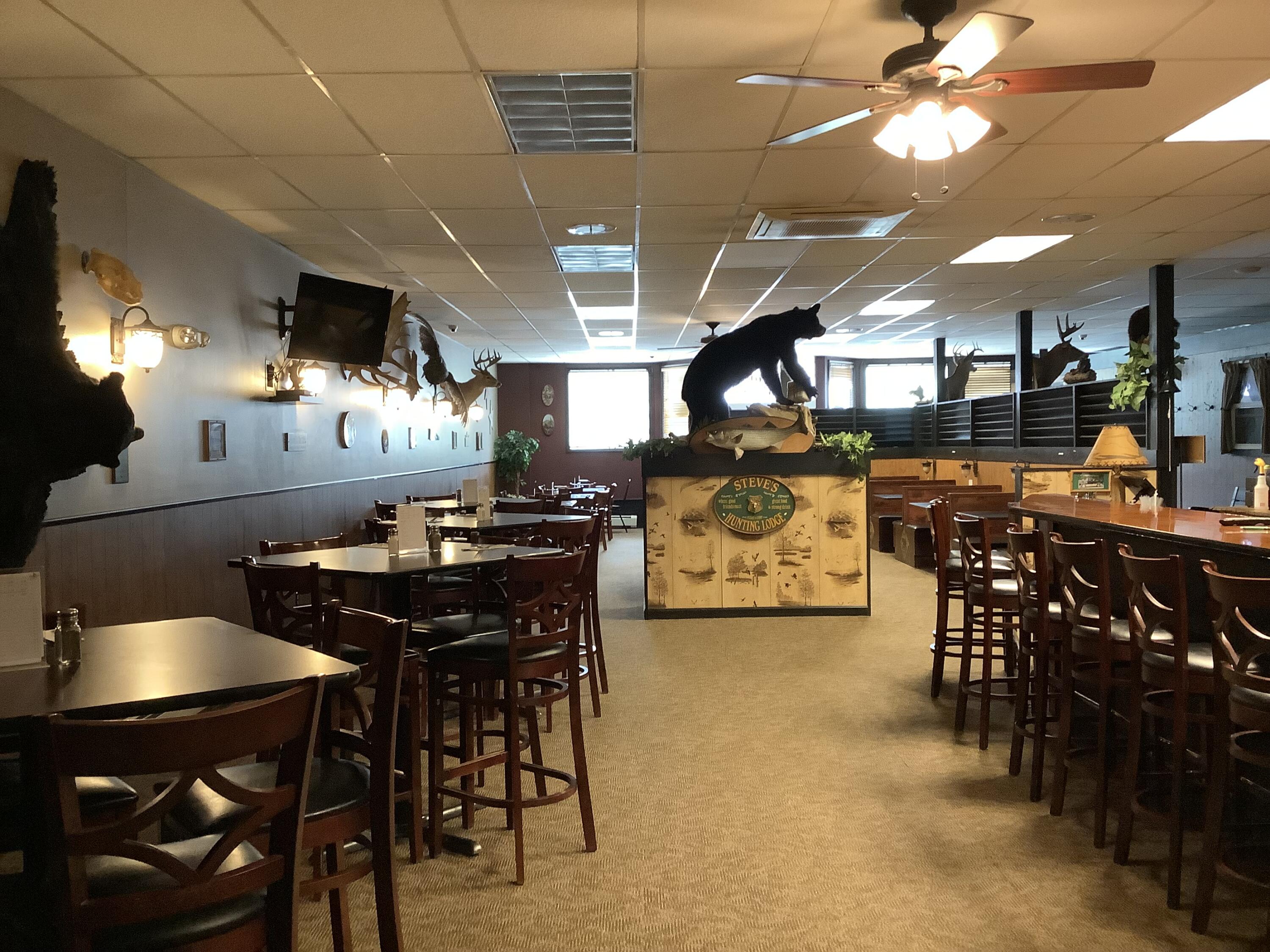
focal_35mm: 31
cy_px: 476
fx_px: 1137
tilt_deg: -2.3
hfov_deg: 58.4
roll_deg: +0.2
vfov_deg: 45.4
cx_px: 635
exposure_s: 1/33
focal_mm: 3.3
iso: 400
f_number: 2.4
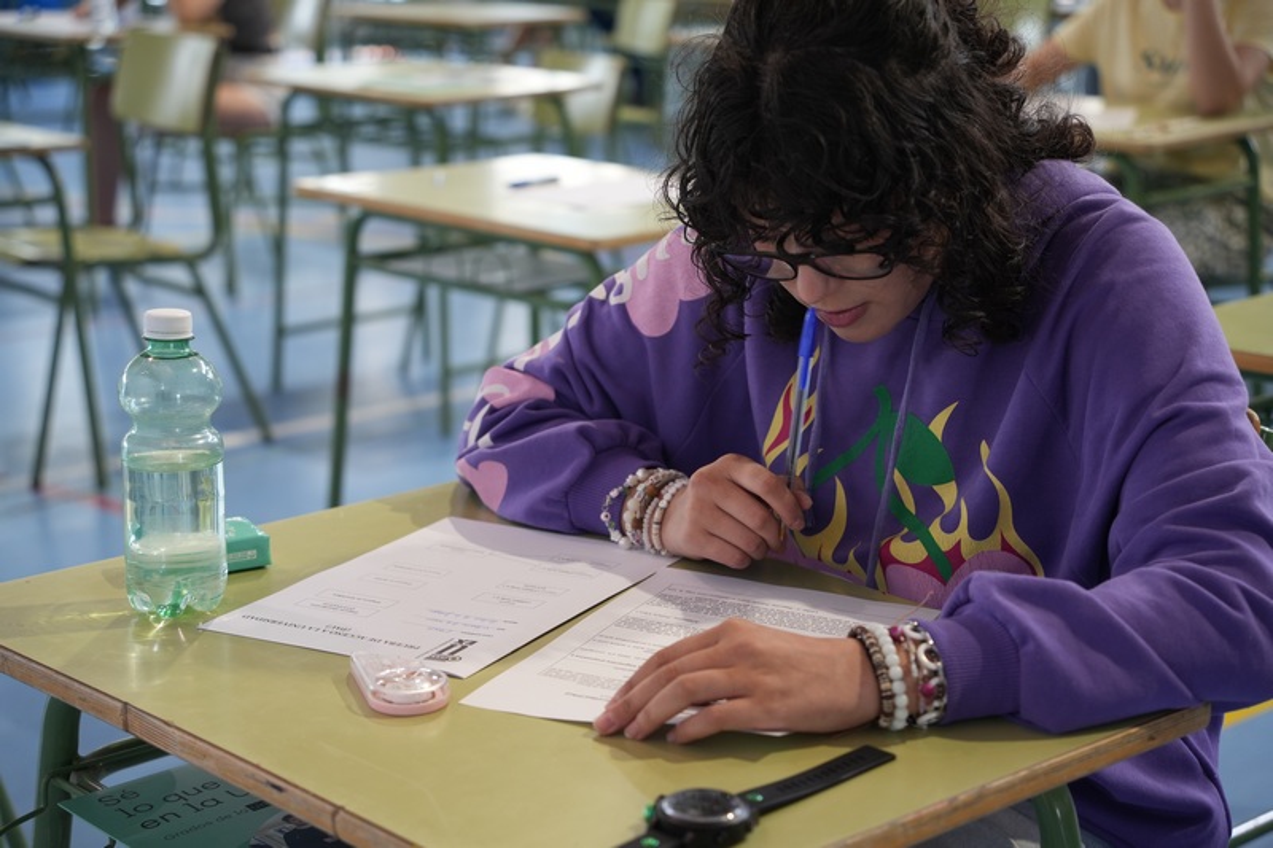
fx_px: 2015
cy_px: 424
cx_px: 636
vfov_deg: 23.8
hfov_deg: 35.1
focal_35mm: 57
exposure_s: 1/160
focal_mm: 57
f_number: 4
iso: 800
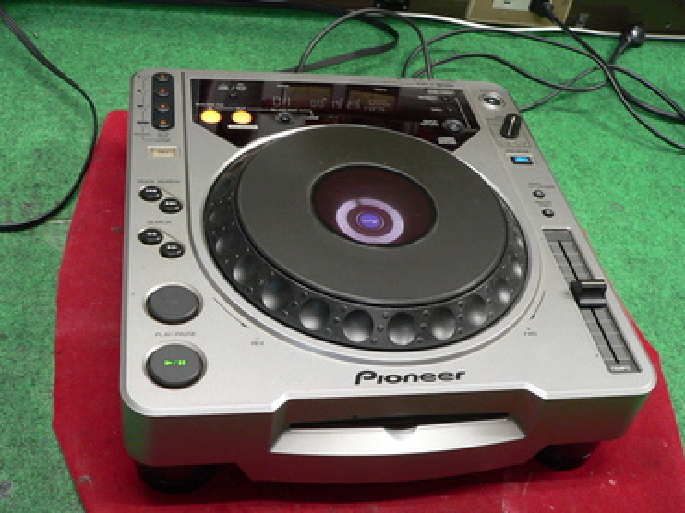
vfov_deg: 33.6
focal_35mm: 43
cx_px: 343
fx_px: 851
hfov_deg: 43.9
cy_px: 259
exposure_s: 1/13
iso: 200
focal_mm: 7
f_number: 2.8
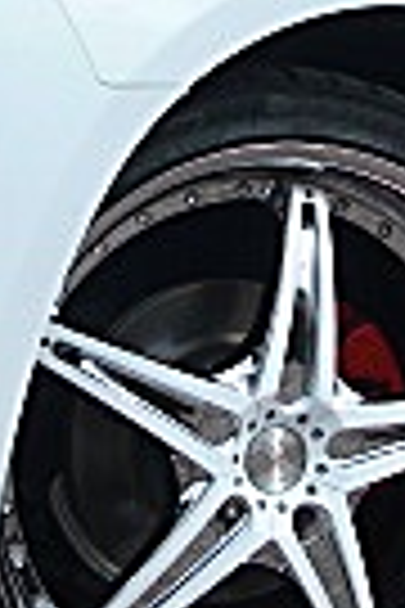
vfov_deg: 11.5
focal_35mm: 178
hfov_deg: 7.7
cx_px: 202
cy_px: 212
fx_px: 3004
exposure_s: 1/800
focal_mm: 6.3
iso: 50
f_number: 2.8
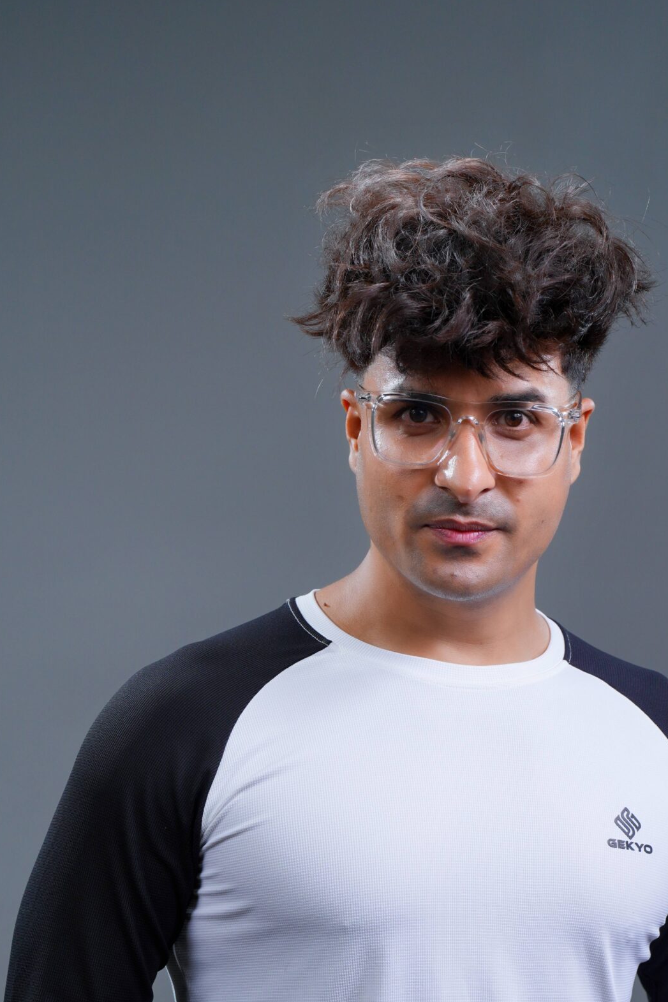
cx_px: 414
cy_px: 802
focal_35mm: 119
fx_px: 3313
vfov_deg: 17.1
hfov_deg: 11.5
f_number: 5.6
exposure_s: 1/200
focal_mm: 73
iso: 160
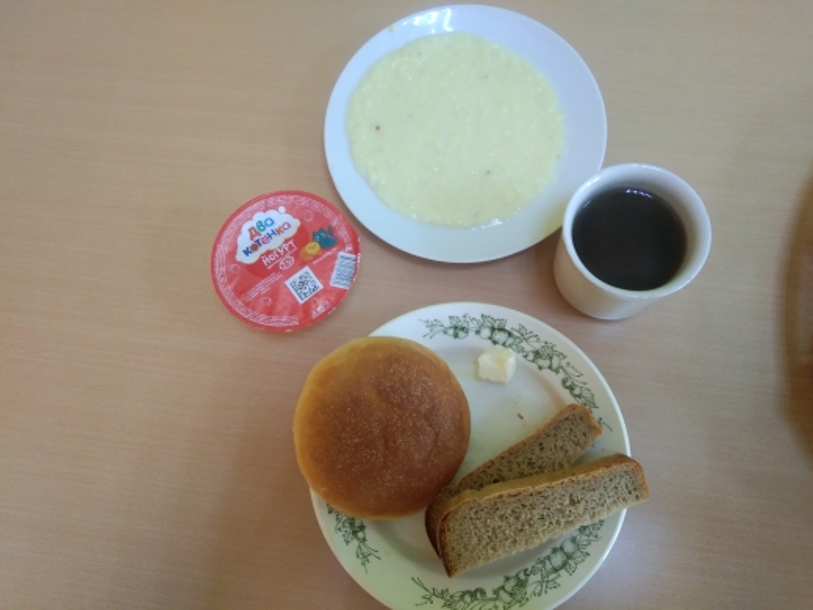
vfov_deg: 46.8
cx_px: 406
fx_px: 705
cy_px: 305
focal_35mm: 30
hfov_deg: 60.0
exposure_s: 1/33
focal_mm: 3.65
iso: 346
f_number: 2.2
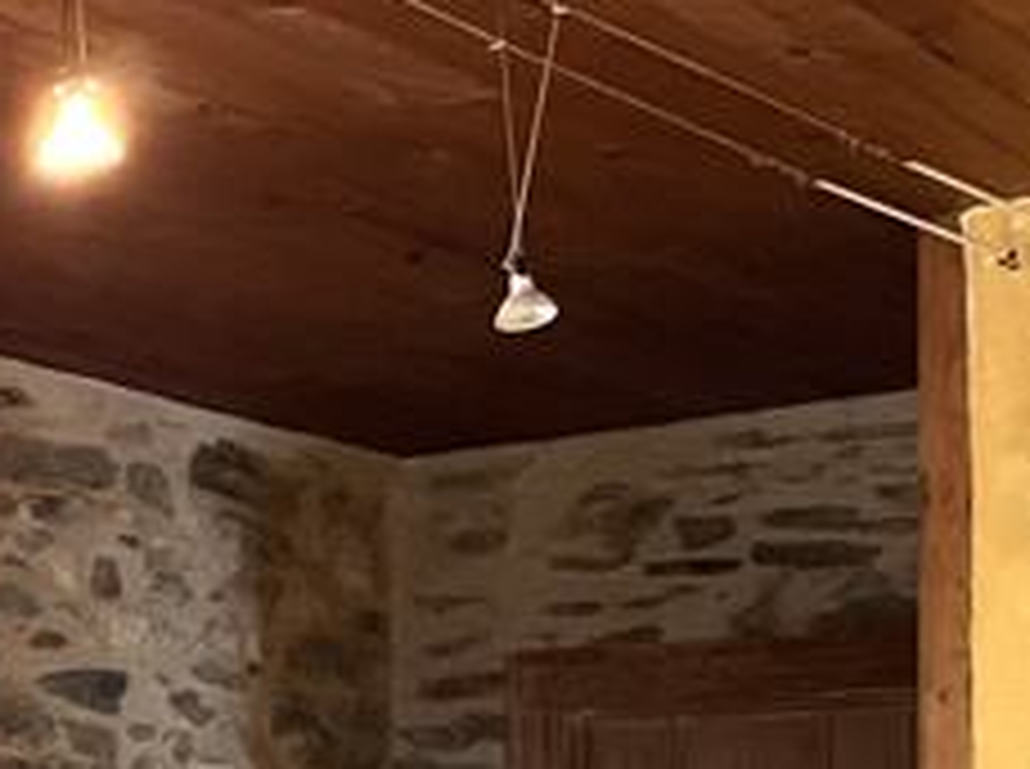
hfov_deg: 17.9
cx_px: -738
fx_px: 2703
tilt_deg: +1.6
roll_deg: +0.0
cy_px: 985
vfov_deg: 15.5
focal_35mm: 91
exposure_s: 1/50
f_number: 1.6
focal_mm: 5.1
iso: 500
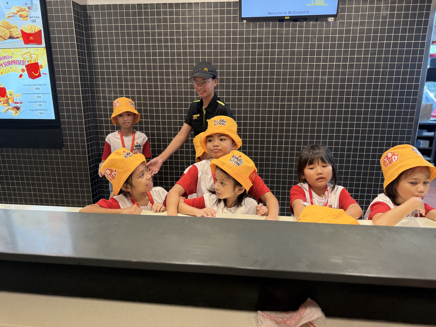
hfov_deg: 71.6
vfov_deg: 56.8
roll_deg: -0.4
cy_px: 164
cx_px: 218
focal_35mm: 24
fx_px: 302
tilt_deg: -13.2
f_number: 1.78
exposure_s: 1/120
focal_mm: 6.76
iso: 200
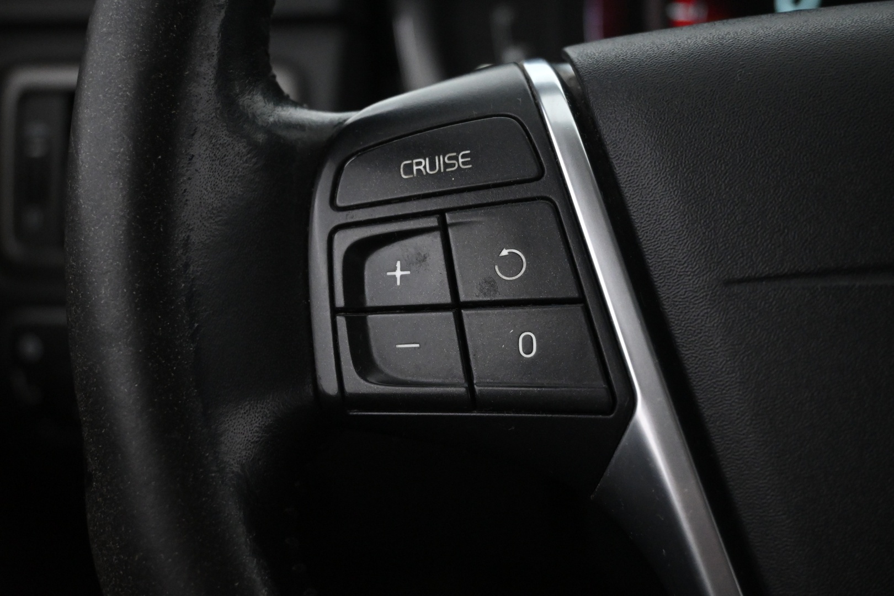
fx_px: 1211
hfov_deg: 40.5
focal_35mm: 49
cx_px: 447
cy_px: 298
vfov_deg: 27.7
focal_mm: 32.5
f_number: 5
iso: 4000
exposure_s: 1/50
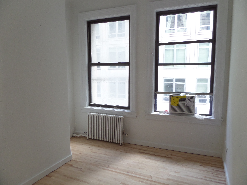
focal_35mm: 24
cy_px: 92
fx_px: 171
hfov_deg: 71.6
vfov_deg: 56.8
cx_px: 124
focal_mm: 4
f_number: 3.2
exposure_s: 1/30
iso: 200
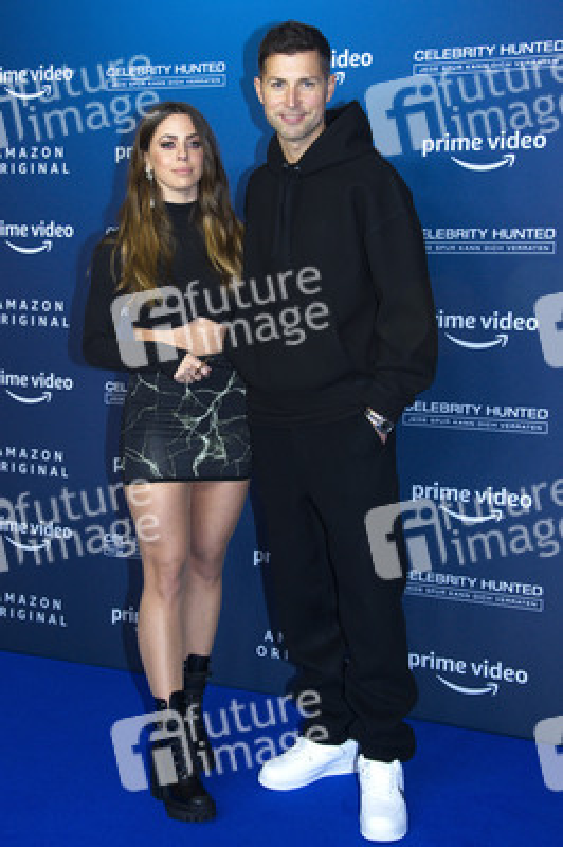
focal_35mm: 48
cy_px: 424
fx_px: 1128
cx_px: 282
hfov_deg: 28.0
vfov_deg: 41.1
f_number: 5.6
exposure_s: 1/200
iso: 1600
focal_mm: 48
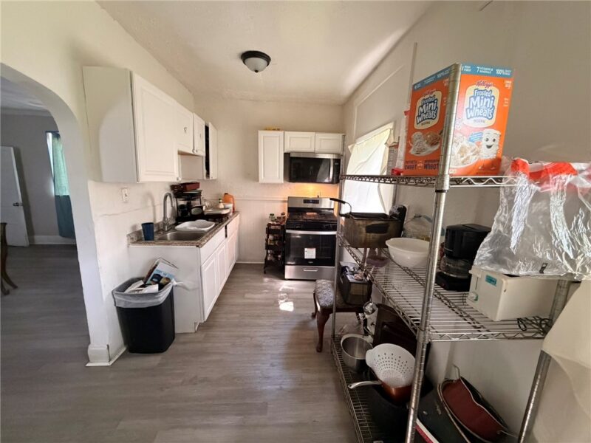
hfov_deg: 102.1
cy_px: 222
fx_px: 239
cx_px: 296
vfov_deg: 85.7
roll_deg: -0.9
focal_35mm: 14
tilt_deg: -10.5
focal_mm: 2.22
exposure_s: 1/60
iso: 800
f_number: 2.2
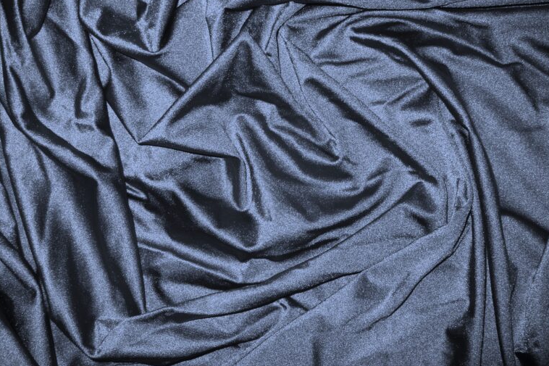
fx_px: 595
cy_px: 168
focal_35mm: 39
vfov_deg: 34.2
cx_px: 277
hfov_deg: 49.6
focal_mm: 6.1
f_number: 2.8
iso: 100
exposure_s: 1/30
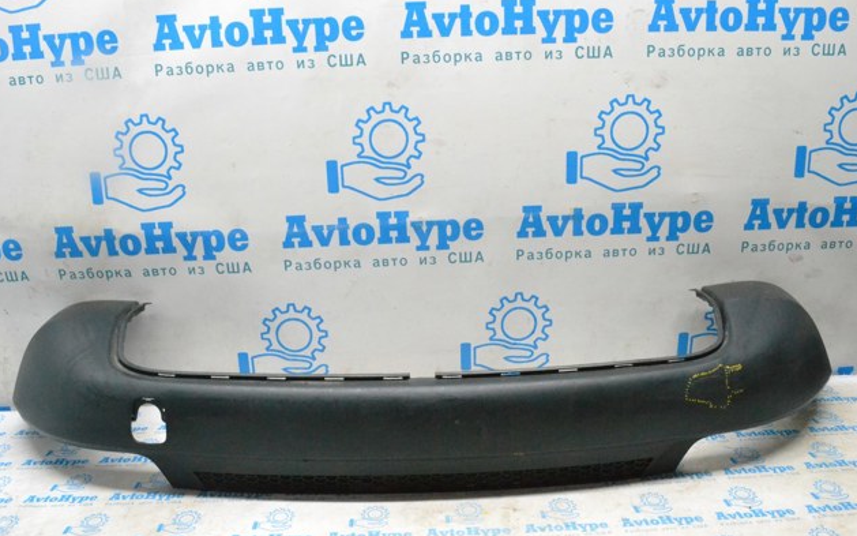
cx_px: 433
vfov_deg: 44.5
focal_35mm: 28
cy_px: 284
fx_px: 654
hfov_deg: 66.5
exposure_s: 1/125
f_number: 10
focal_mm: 18
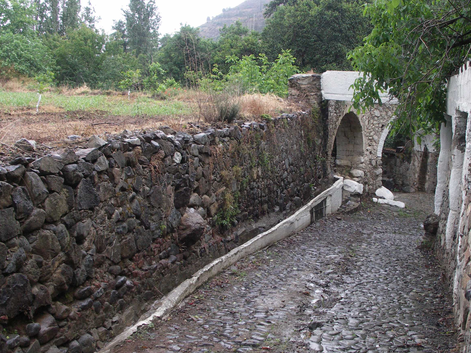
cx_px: 267
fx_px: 572
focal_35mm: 42
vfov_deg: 34.4
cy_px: 170
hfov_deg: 44.7
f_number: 5
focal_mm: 7.9
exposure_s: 1/30
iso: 200
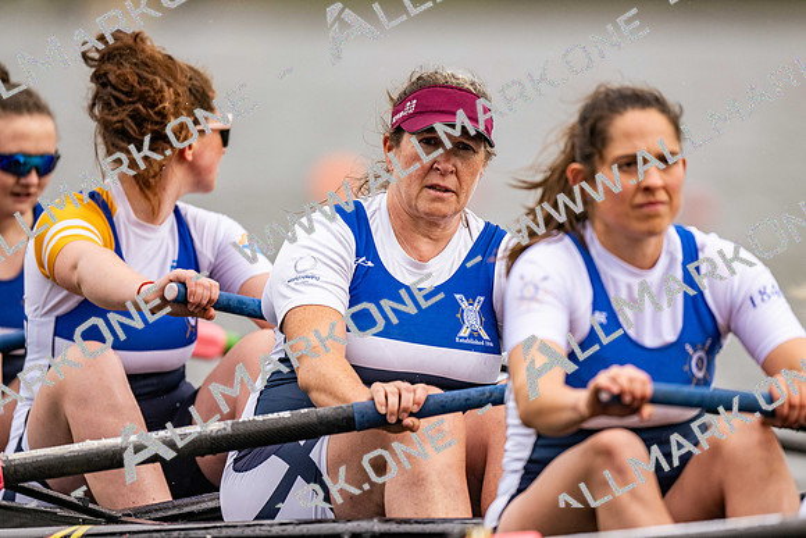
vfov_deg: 2.3
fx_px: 13436
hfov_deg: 3.4
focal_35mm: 600
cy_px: 269
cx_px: 403
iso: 720
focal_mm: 600
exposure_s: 1/2500
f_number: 4
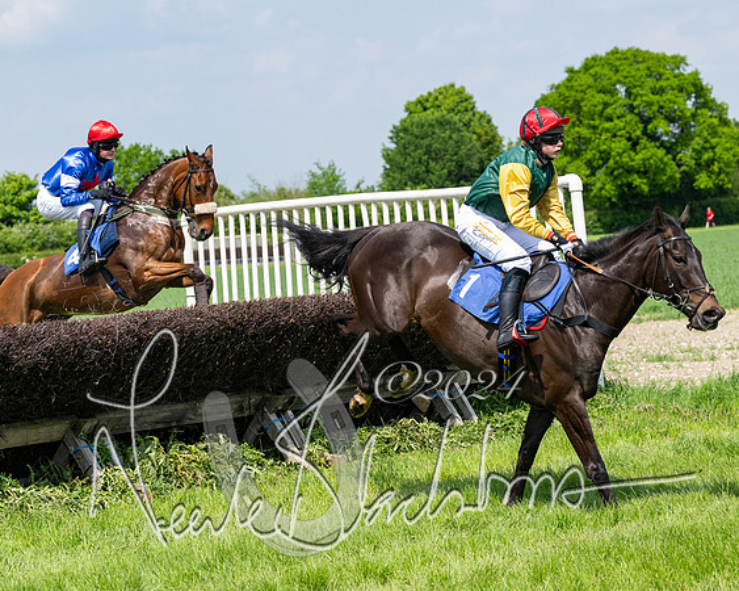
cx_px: 261
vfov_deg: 13.1
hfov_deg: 16.3
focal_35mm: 118
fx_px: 2581
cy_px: 293
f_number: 4
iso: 400
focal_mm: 70
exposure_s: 1/3200
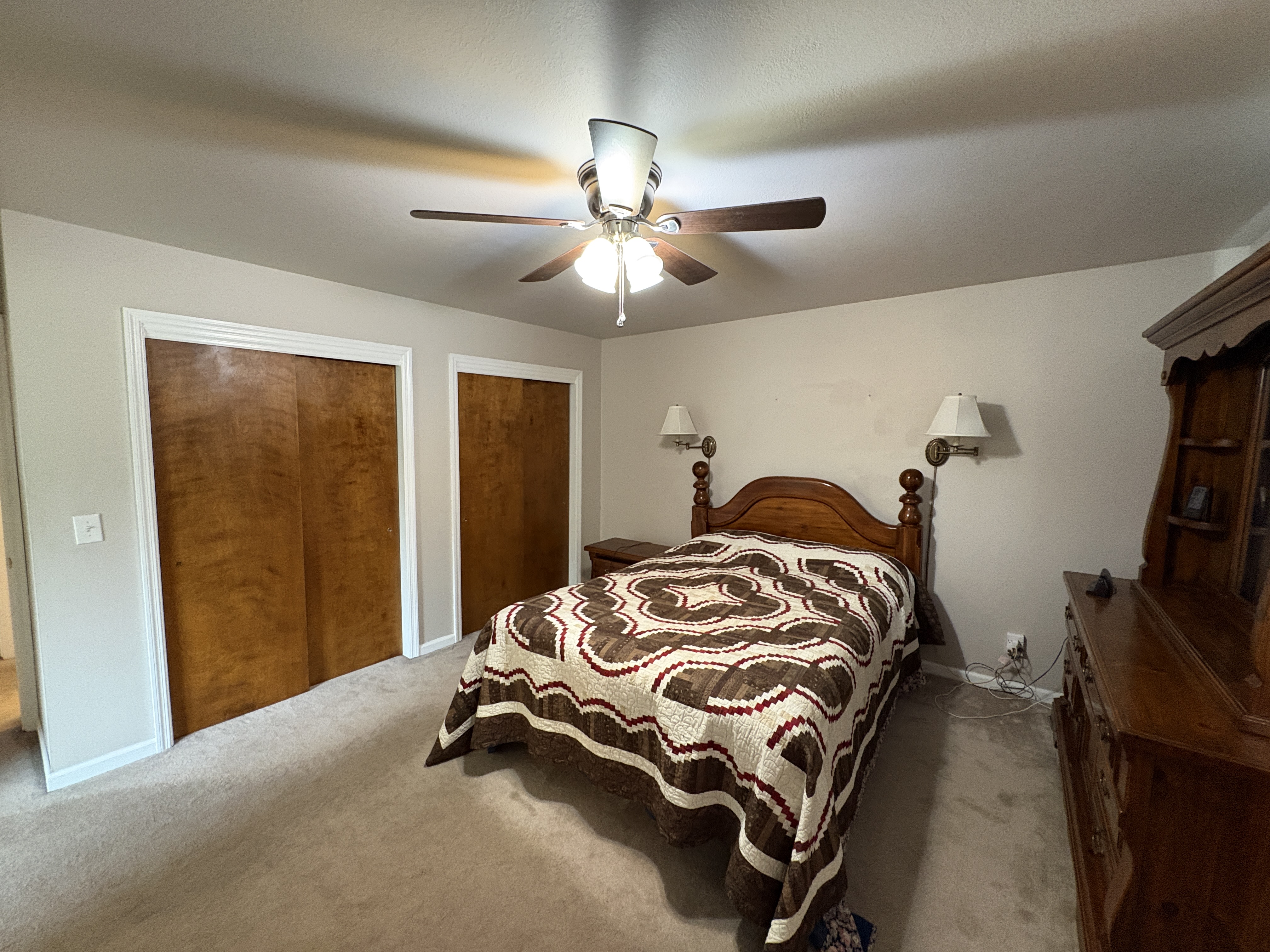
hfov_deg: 102.1
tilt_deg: -3.2
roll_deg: -0.1
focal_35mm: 14
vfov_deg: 85.7
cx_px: 635
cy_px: 476
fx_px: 514
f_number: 2.2
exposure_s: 1/60
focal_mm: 2.22
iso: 640
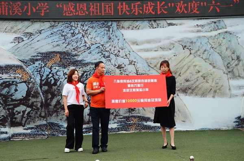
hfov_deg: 41.2
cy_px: 80
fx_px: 325
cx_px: 122
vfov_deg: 27.9
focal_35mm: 48
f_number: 6.3
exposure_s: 1/160
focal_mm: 32
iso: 100
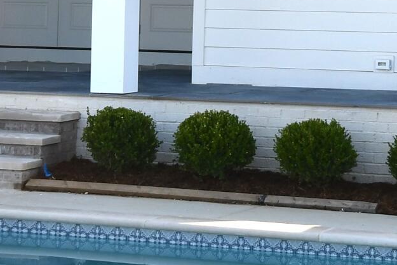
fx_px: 1588
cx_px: 247
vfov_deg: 9.4
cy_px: -55
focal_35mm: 144
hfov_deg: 14.2
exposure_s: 1/250
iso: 200
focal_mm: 20
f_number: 8
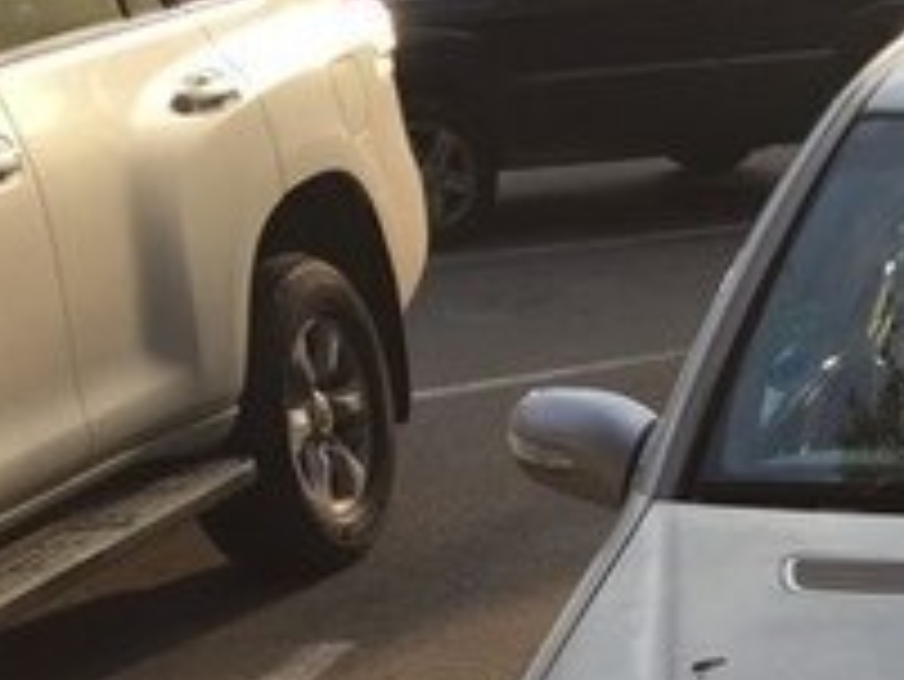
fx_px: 2482
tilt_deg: -24.9
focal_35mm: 95
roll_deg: -3.9
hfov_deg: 18.5
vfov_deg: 14.7
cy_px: 961
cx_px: 1318
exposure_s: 1/842
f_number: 2.2
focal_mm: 4.15
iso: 32
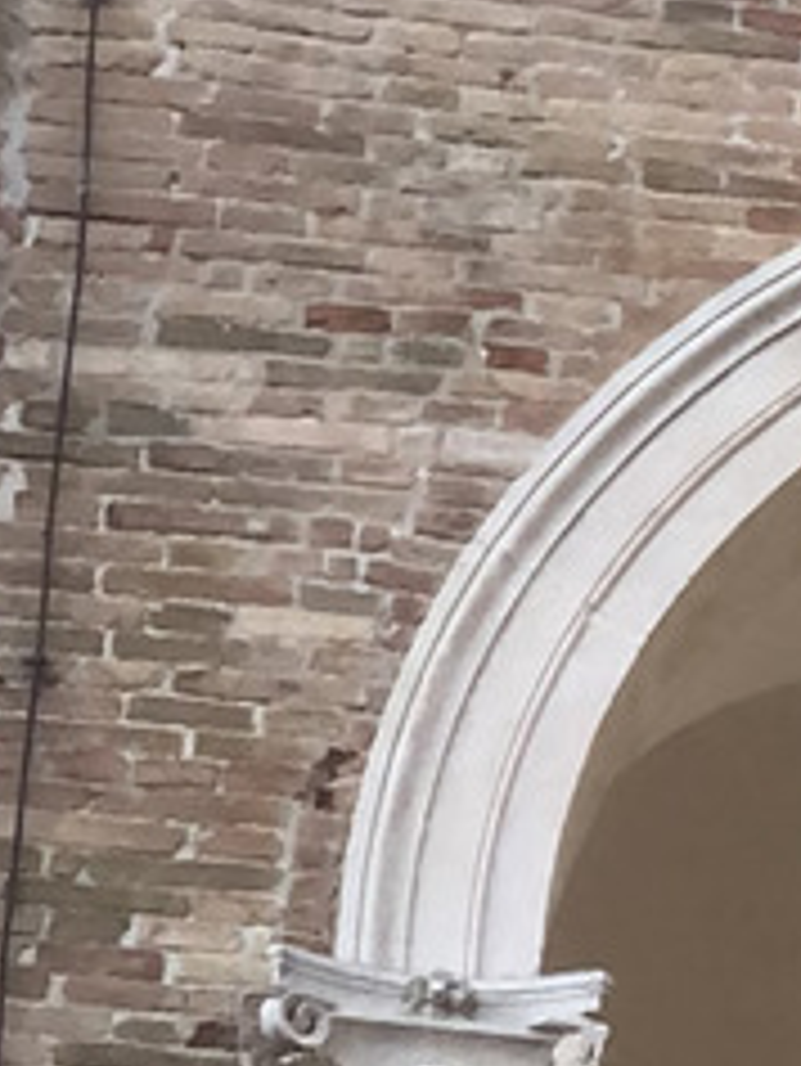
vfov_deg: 5.6
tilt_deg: +32.3
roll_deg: +2.6
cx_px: 2416
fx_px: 10820
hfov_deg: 4.1
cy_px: 1187
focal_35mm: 351
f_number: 2.4
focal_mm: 6
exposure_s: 1/60
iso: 32
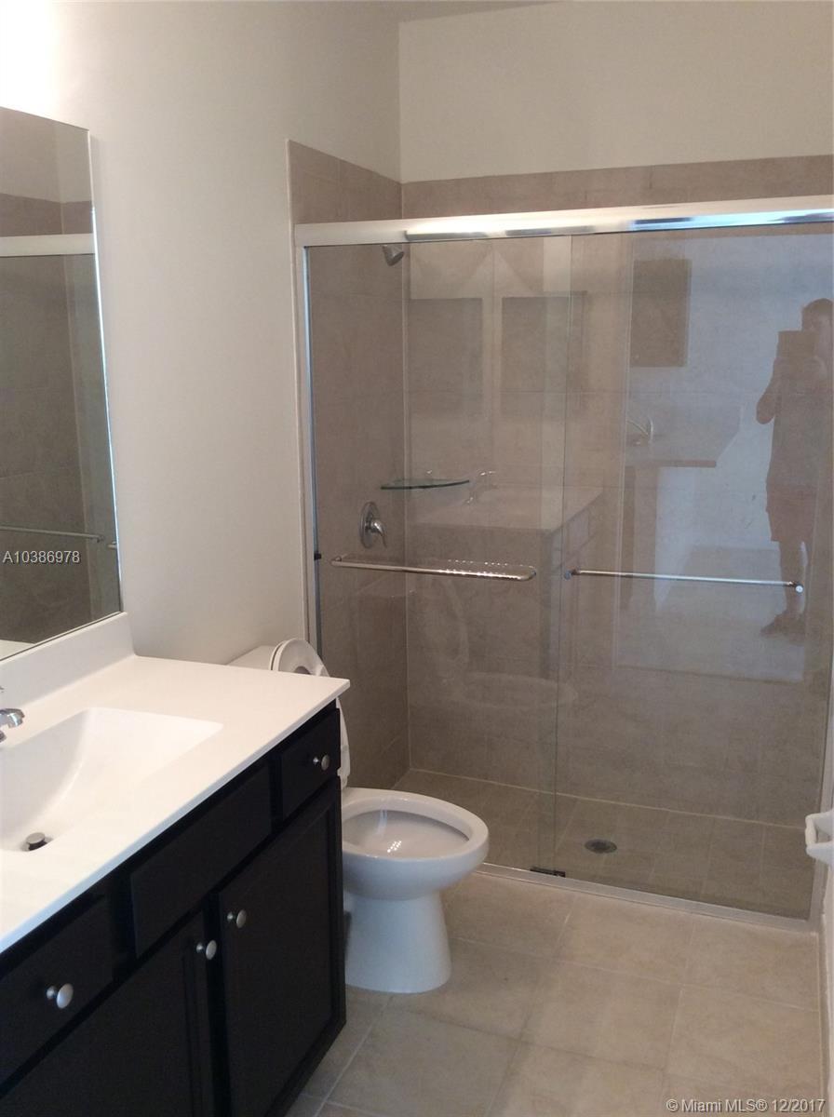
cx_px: 417
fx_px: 1031
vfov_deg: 56.9
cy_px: 558
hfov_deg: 44.0
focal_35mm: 32
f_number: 2.4
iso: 64
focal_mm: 3.3
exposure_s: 1/24
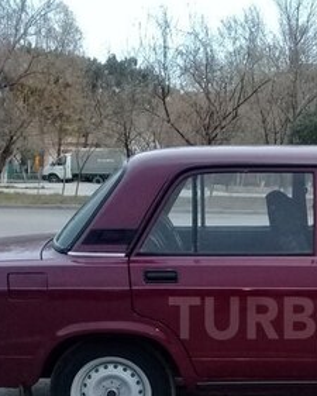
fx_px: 832
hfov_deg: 20.9
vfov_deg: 26.3
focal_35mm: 71
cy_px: 318
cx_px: 313
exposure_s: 1/33
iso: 160
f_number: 2.2
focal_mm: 3.3
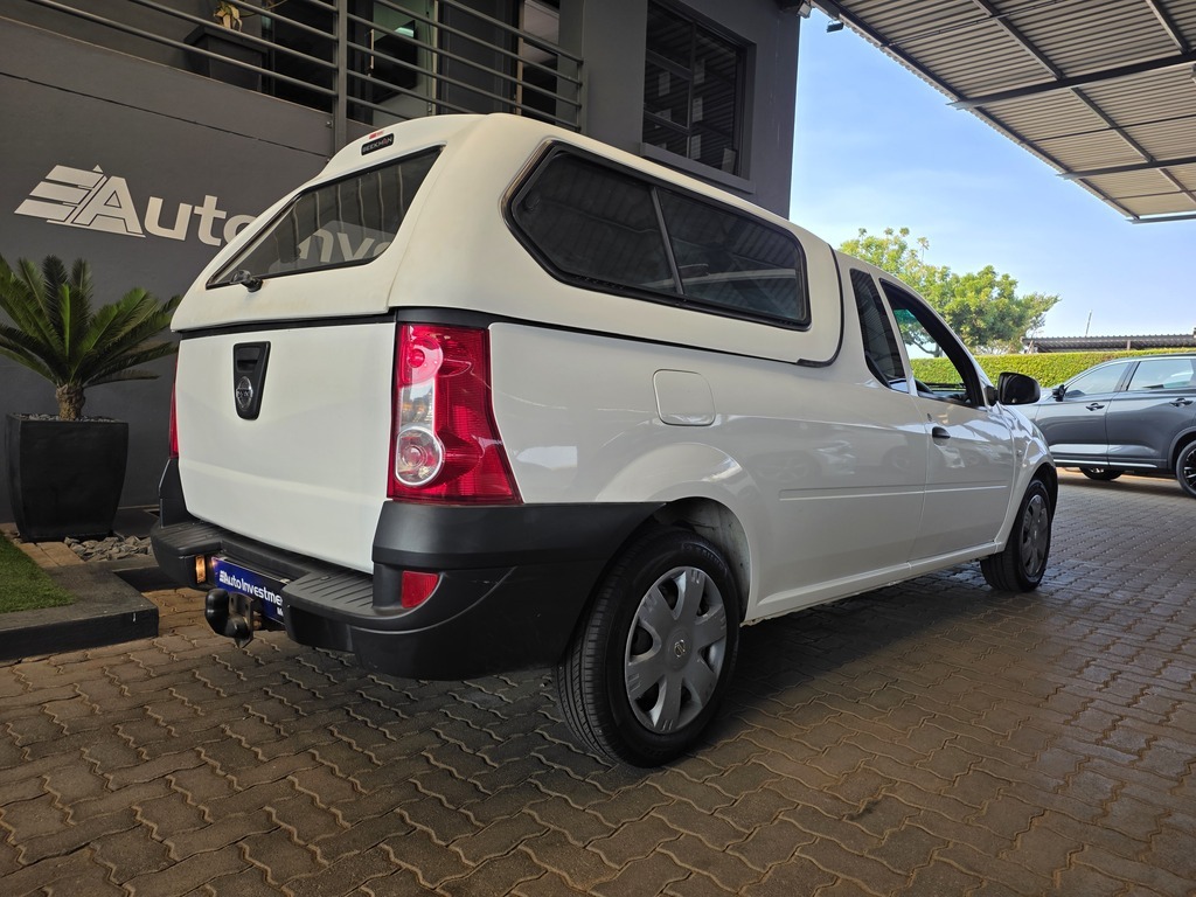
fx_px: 795
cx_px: 598
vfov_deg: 58.9
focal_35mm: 23
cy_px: 448
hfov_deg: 73.9
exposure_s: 1/359
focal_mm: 6.25
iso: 32
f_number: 1.7
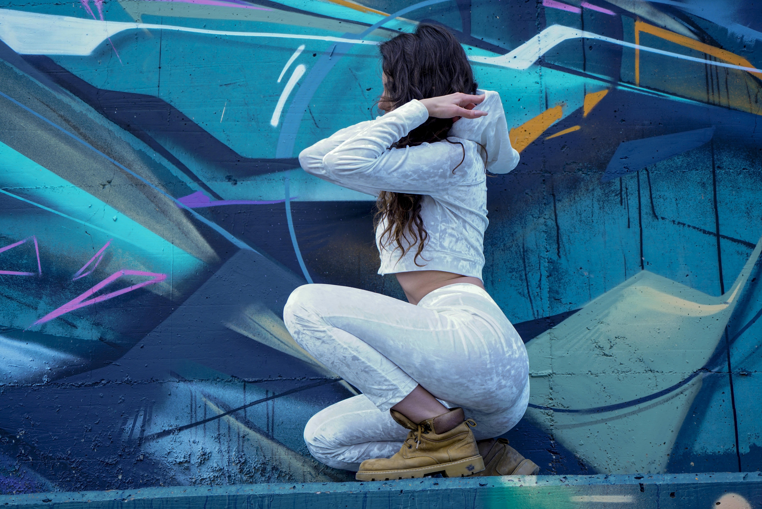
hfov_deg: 32.4
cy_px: 254
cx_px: 381
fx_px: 1312
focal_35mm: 62
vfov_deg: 21.9
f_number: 4
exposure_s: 1/160
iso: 400
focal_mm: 62
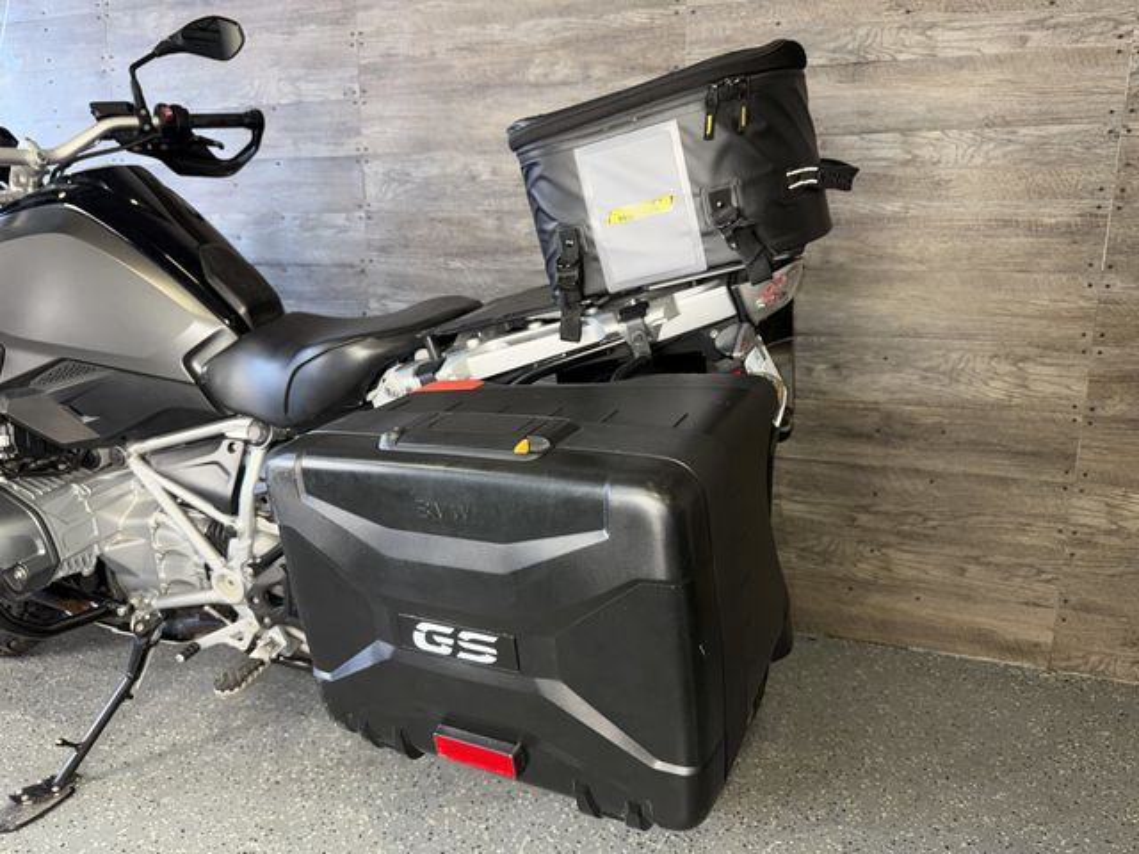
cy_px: 427
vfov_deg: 56.8
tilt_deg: -11.5
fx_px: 790
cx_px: 570
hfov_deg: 71.6
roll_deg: -0.3
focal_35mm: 24
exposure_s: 1/23
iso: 50
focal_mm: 6.76
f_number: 1.78
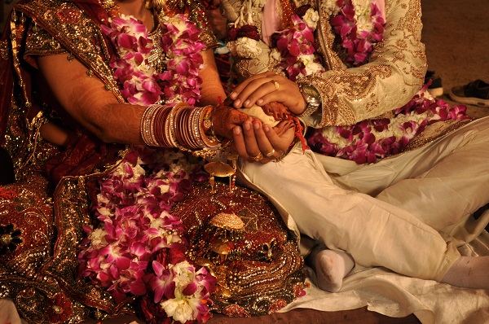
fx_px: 1119
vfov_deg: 16.5
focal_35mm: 82
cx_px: 244
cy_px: 162
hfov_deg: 24.7
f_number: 5.6
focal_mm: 55
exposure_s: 1/8
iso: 200
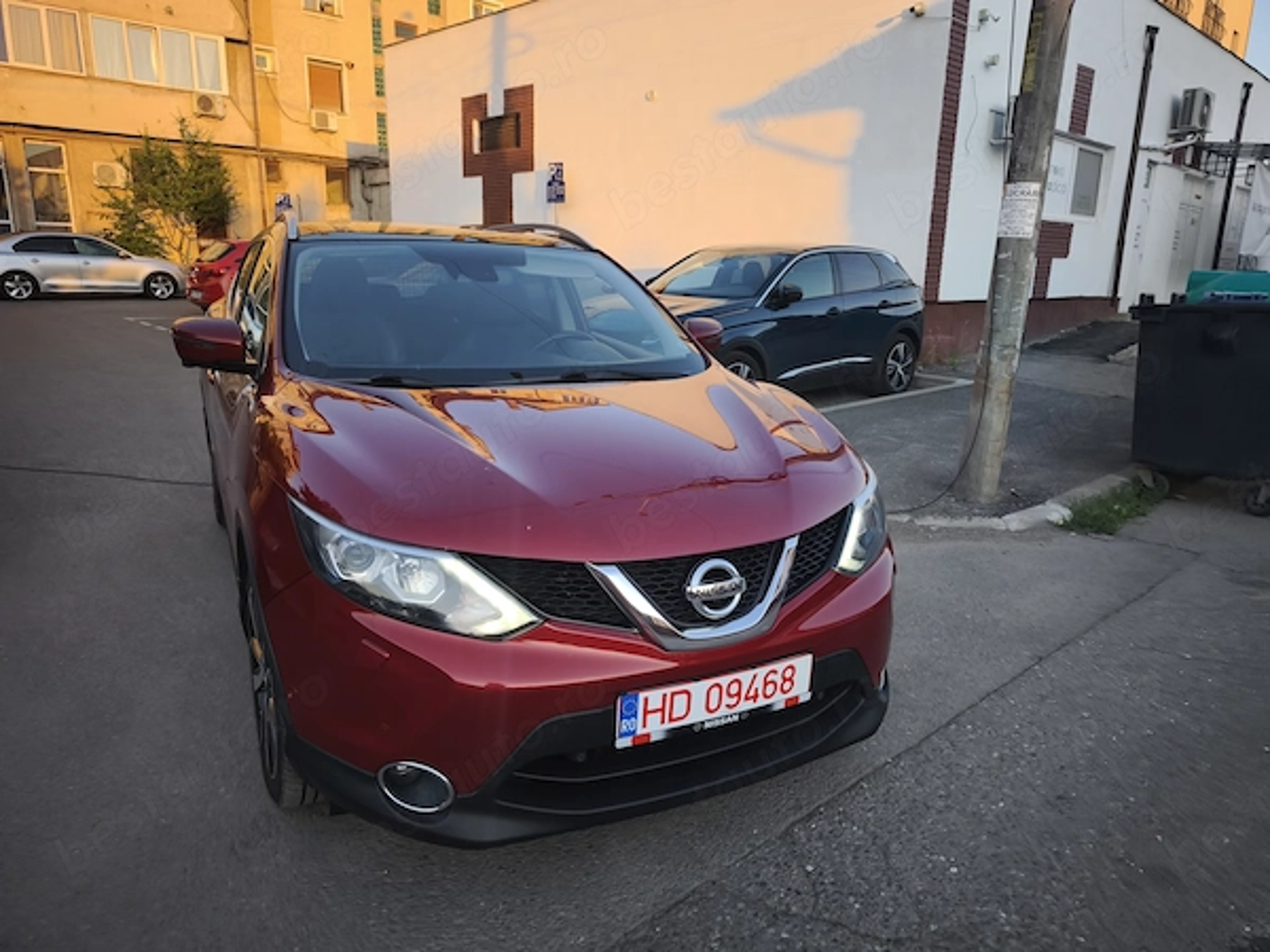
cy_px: 476
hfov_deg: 73.9
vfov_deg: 58.9
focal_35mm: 23
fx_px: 844
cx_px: 635
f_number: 1.6
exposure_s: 1/261
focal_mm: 6.57
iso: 50
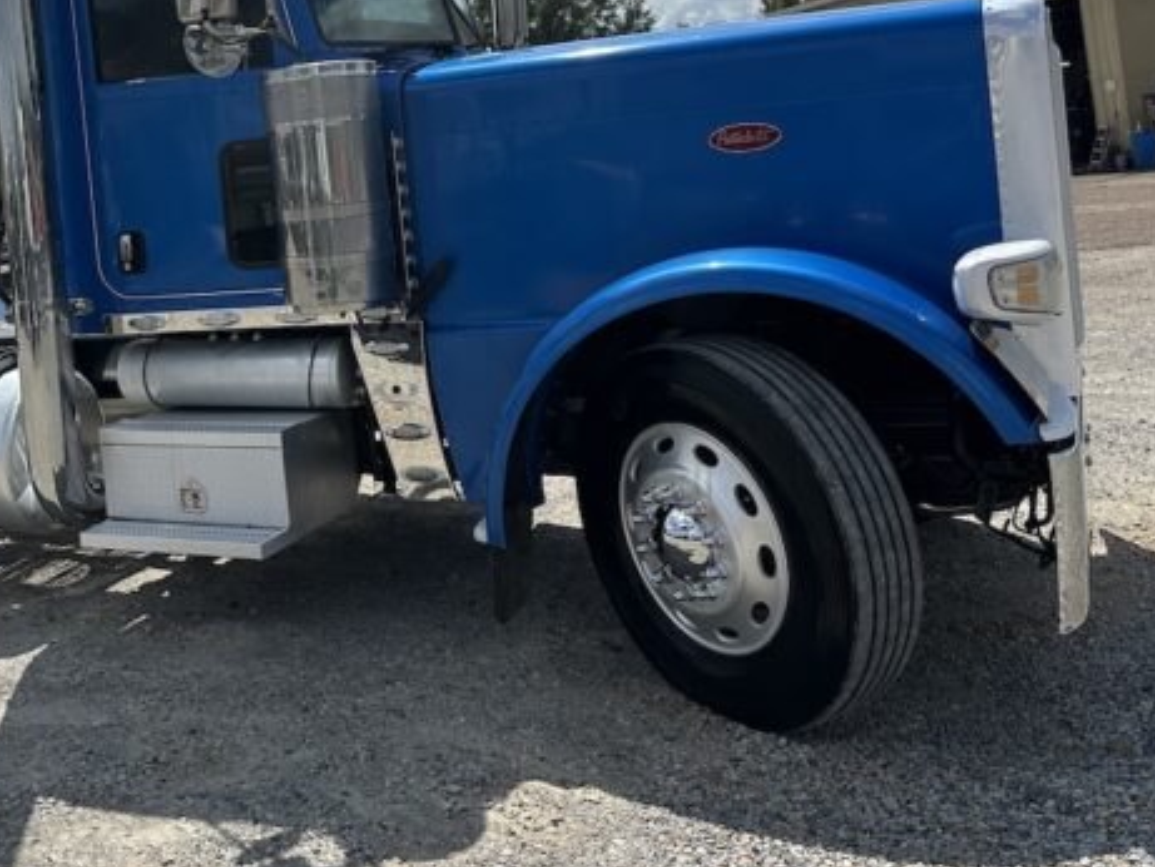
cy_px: 221
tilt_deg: +0.0
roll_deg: +9.2
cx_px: 246
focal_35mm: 40
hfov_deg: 44.7
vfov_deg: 35.2
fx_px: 1335
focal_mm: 6.86
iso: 80
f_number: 1.78
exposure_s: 1/7576
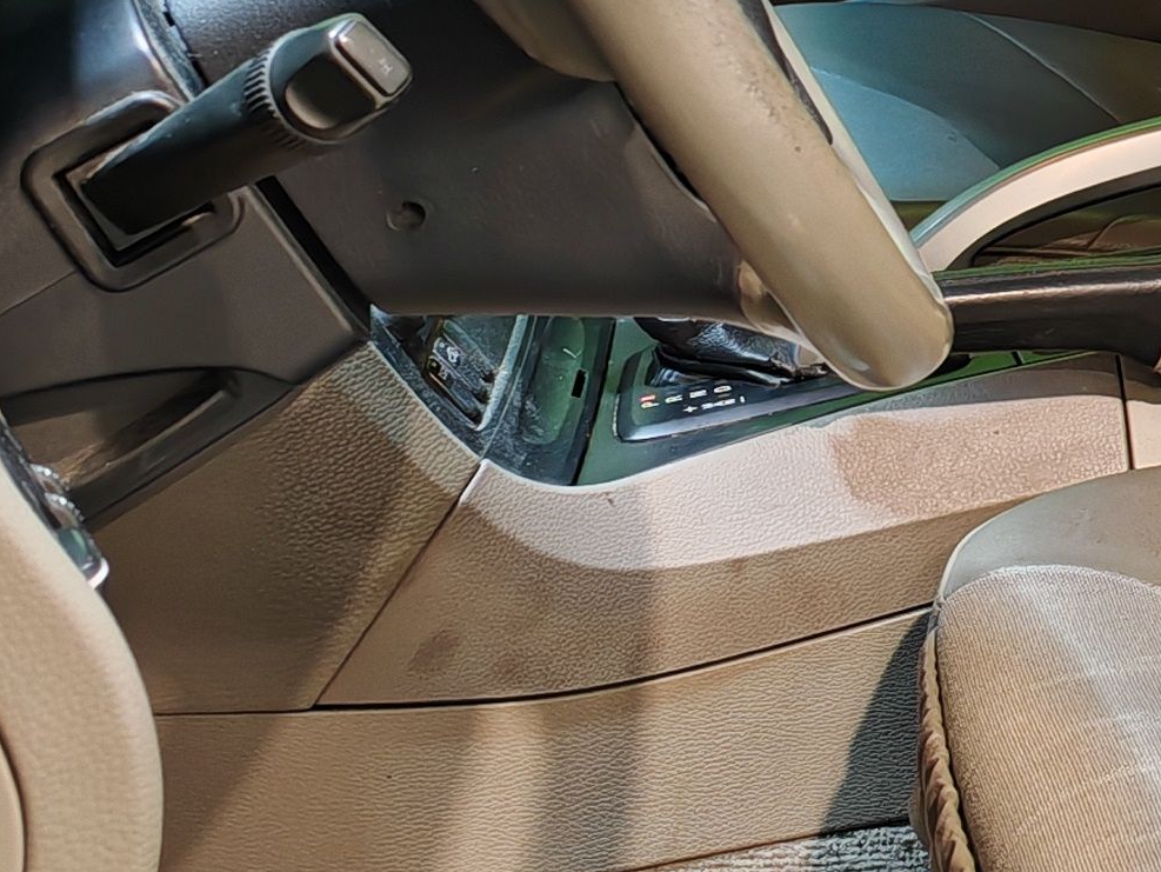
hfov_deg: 16.4
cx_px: 1596
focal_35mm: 112
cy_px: 54
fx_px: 3758
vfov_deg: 13.1
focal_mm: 6.83
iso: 200
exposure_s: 1/50
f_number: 2
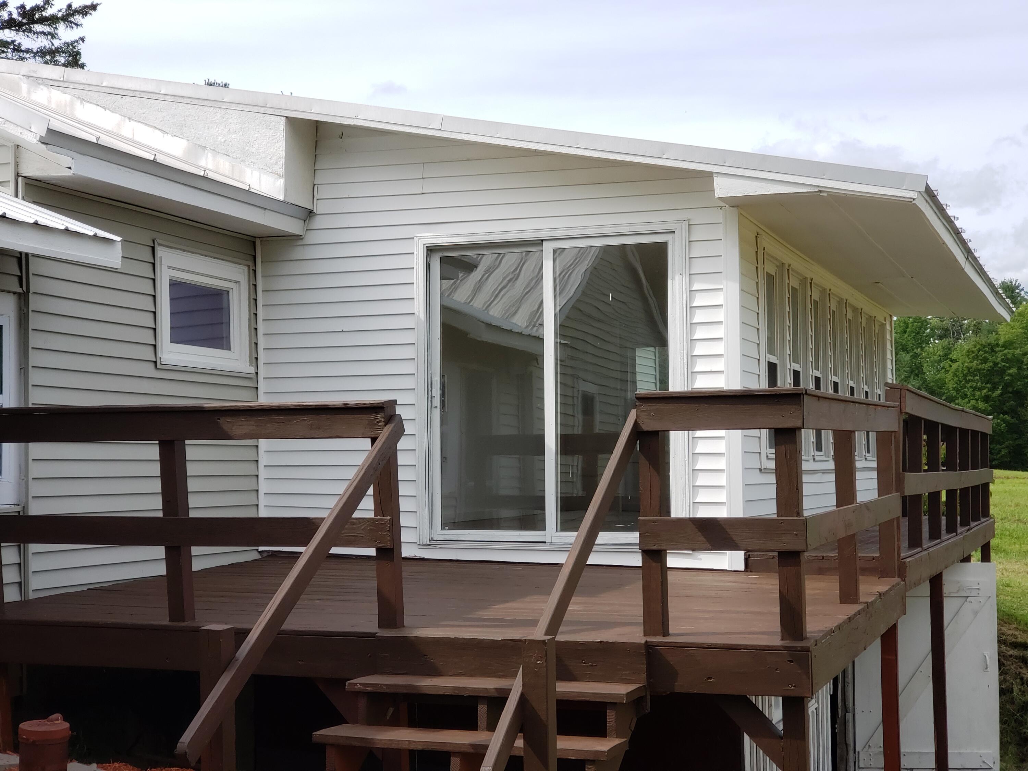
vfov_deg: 28.0
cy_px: 386
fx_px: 1544
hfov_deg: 36.8
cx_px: 514
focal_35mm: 52
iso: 32
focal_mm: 6
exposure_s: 1/405
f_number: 2.4
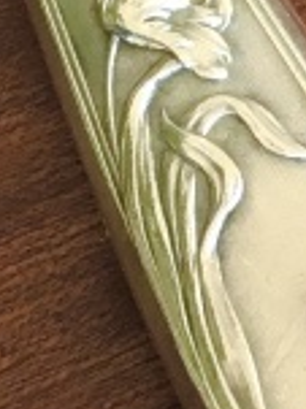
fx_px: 2915
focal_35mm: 247
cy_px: -54
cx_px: 612
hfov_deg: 5.9
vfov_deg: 8.0
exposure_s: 1/162
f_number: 2.4
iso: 25
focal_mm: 3.3
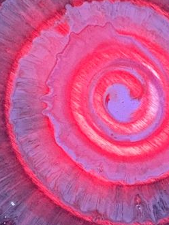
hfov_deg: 4.9
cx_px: 124
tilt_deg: -75.0
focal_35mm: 303
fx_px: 1970
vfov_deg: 6.5
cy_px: 76
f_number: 2.8
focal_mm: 9
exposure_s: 1/60
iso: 250
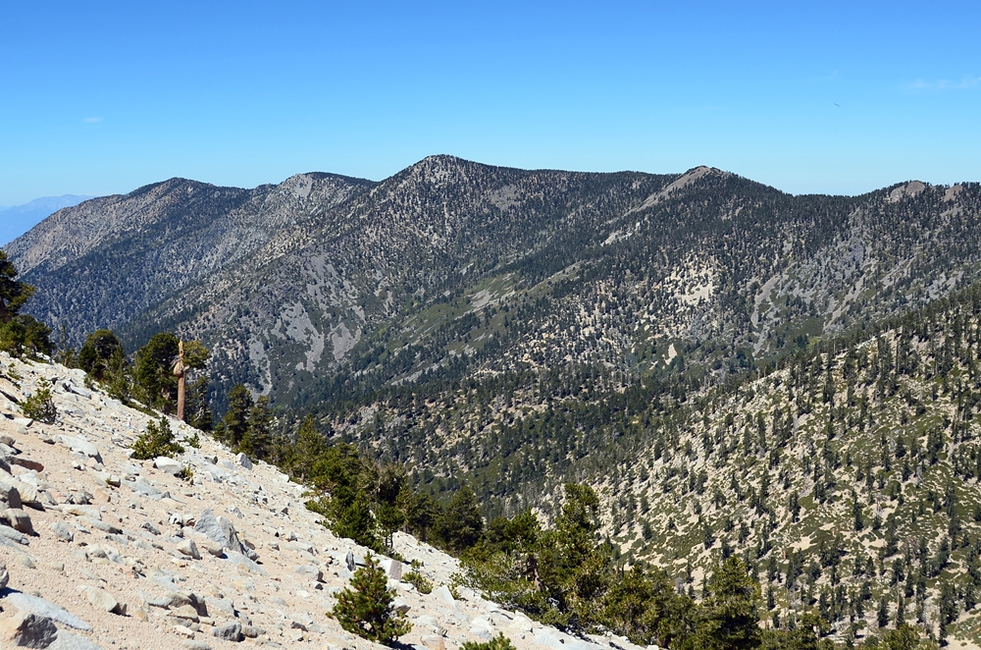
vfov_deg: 43.4
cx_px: 490
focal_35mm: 30
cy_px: 325
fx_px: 816
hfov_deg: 62.0
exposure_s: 1/320
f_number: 7.1
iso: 100
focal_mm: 20
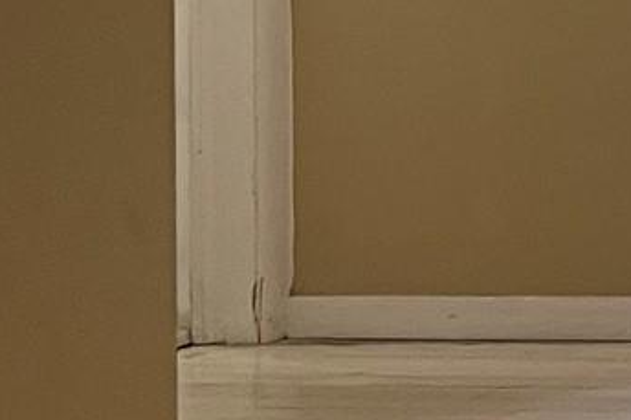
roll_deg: +1.9
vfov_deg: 8.3
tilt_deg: +1.1
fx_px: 2820
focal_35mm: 161
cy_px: -295
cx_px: 1449
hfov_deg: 11.0
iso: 125
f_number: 1.6
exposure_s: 1/60
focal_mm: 4.2
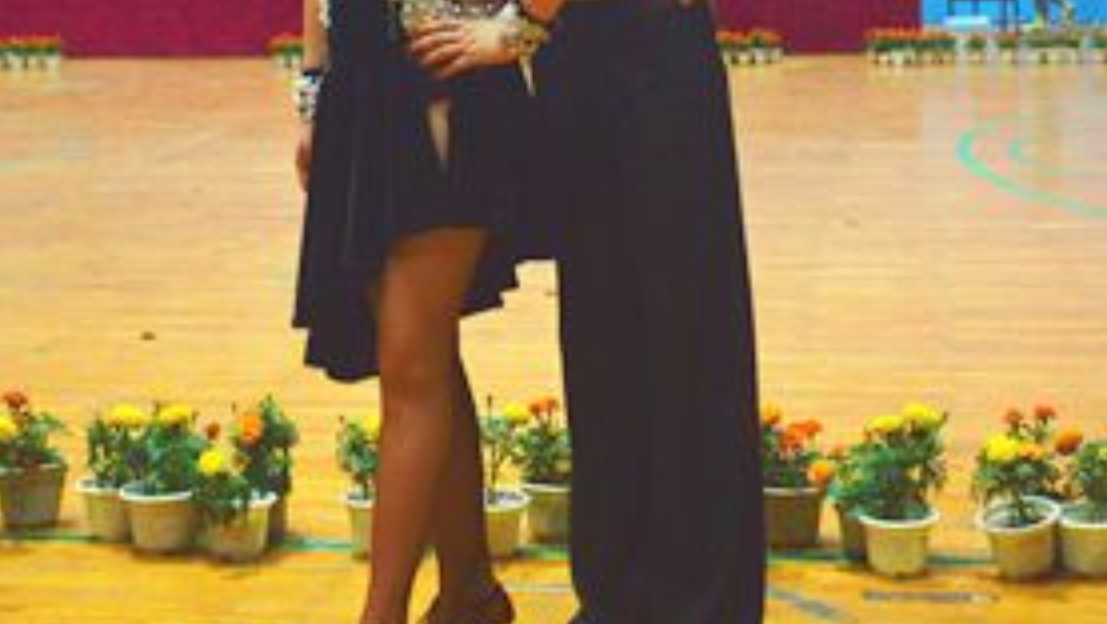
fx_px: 2378
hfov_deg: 26.2
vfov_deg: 14.7
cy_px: 40
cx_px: 554
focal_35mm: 81
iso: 800
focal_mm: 34
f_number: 5.6
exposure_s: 1/160
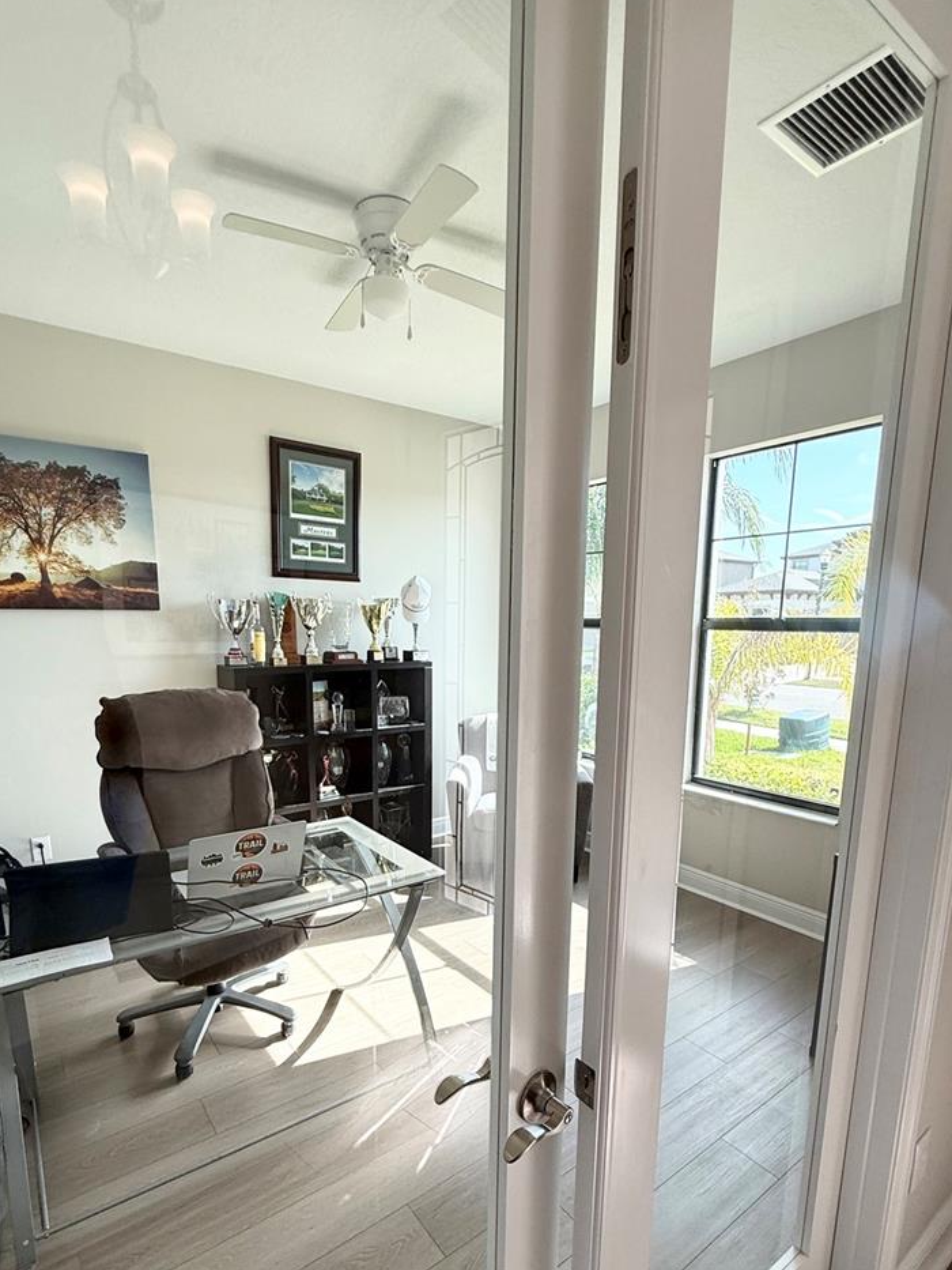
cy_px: 739
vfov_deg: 87.0
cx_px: 457
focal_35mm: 18
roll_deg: -1.2
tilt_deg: -9.1
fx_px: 660
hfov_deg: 71.6
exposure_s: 1/138
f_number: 2.2
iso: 50
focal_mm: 2.22
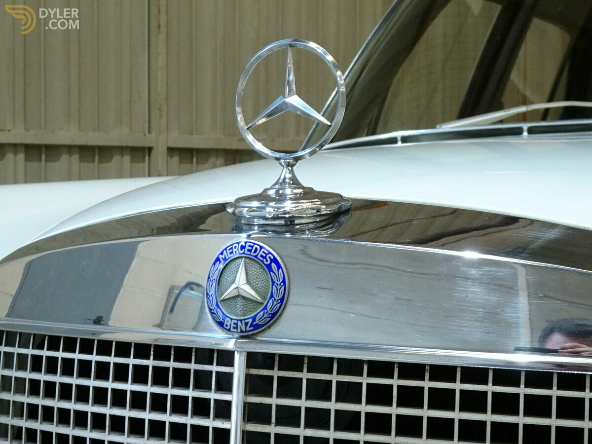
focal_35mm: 75
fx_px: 1283
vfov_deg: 19.6
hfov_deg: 26.0
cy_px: 222
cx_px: 296
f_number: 5
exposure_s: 1/13
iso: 800
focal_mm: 12.87
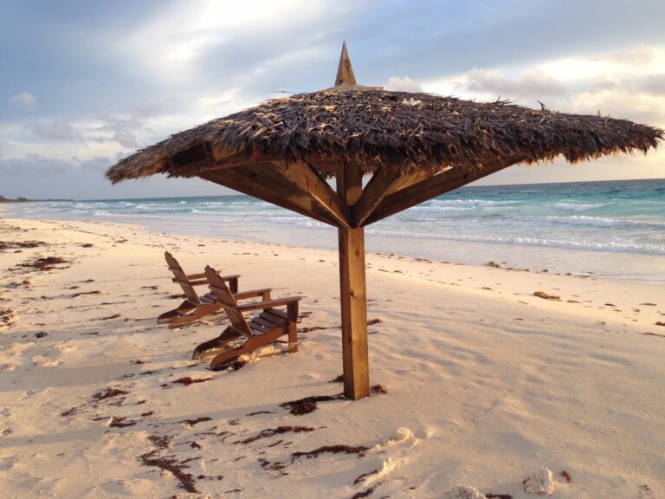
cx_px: 332
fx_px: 634
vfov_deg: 42.9
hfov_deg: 55.4
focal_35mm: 33
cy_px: 250
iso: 50
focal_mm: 4.13
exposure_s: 1/261
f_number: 2.4
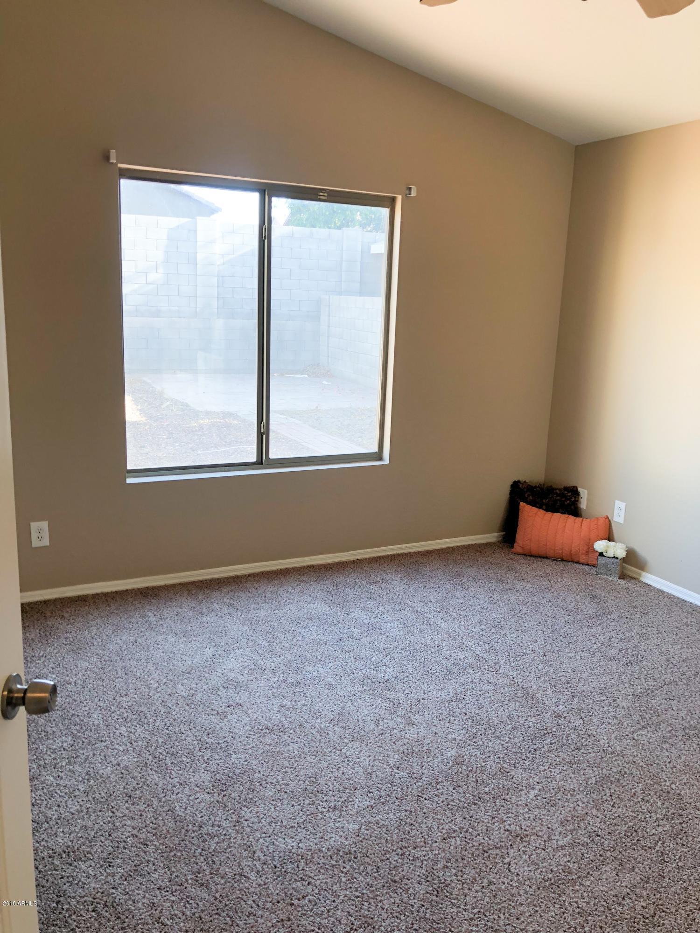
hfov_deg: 48.2
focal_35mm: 29
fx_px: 782
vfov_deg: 61.7
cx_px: 350
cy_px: 466
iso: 40
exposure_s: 1/61
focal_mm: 3.99
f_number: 1.8
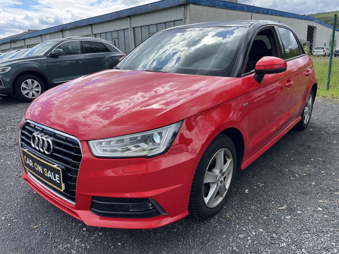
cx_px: 170
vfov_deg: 53.1
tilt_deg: -15.6
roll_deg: +1.9
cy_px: 127
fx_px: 255
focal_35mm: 26
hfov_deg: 67.3
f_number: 1.6
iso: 50
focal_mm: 5.1
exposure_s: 1/1372
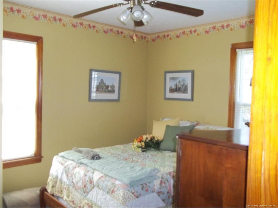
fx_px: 257
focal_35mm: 32
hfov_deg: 56.8
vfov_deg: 44.2
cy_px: 104
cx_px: 139
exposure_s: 1/60
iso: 160
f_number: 2.9
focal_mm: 5.7
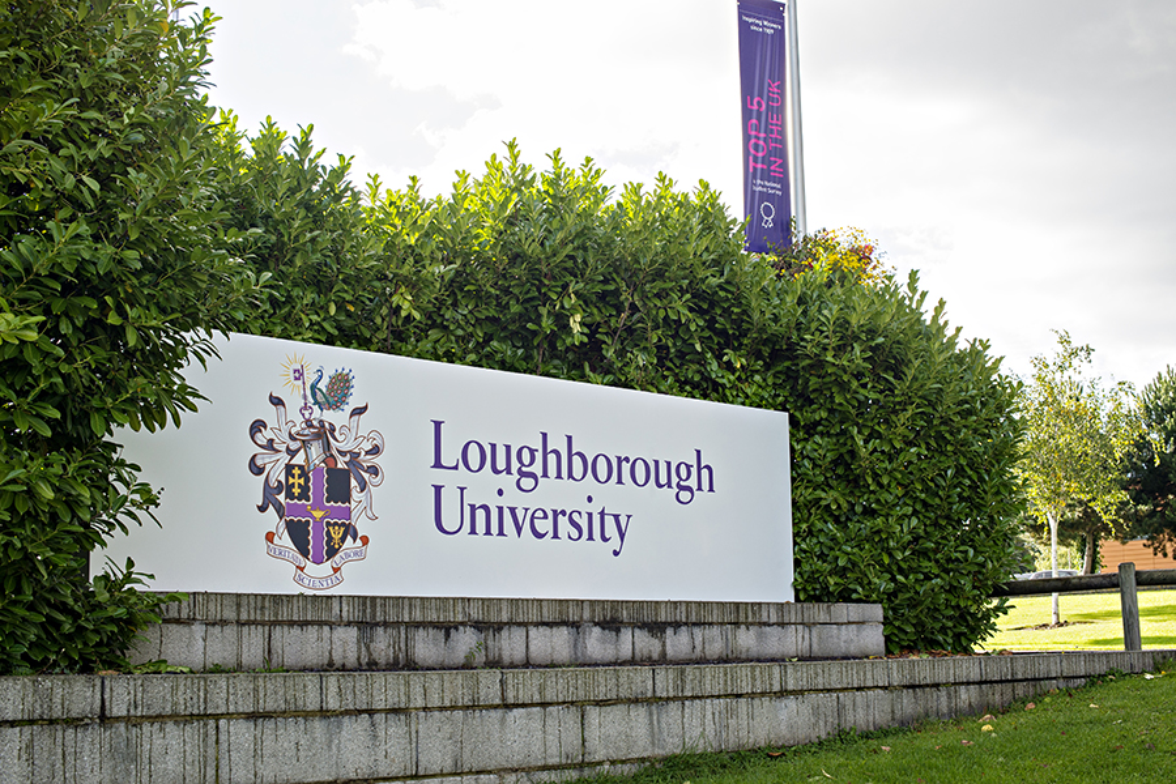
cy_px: 392
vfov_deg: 27.0
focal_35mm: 50
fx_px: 1633
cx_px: 588
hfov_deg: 39.6
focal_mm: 50
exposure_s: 1/160
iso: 250
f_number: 5
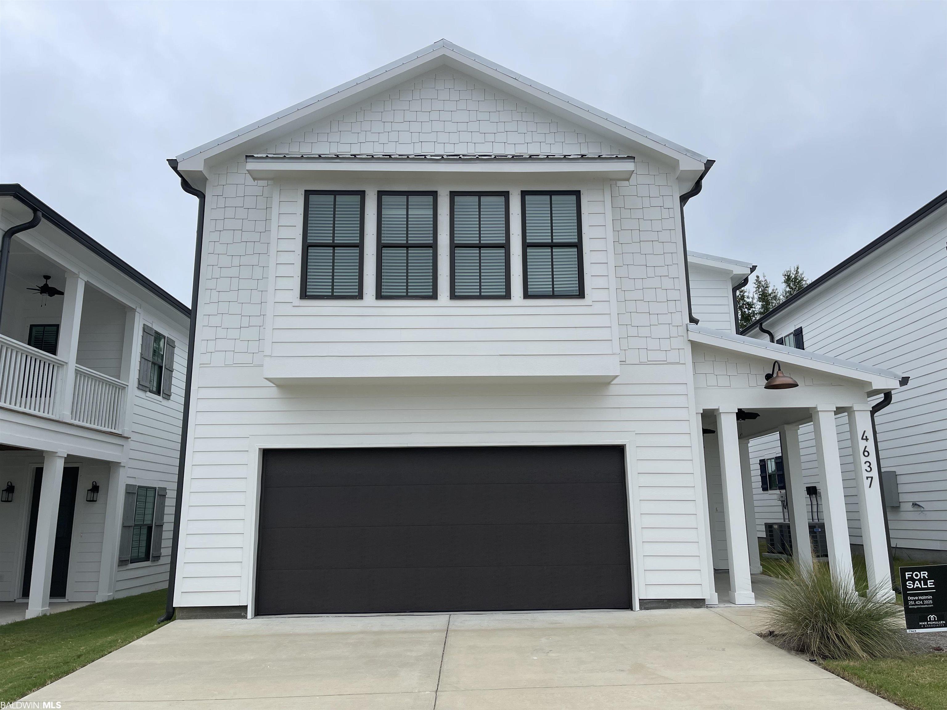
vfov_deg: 53.1
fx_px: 711
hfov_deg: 67.3
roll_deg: +0.5
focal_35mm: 26
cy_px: 355
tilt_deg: +12.4
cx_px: 474
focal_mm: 5.1
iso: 32
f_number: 1.6
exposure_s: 1/1821
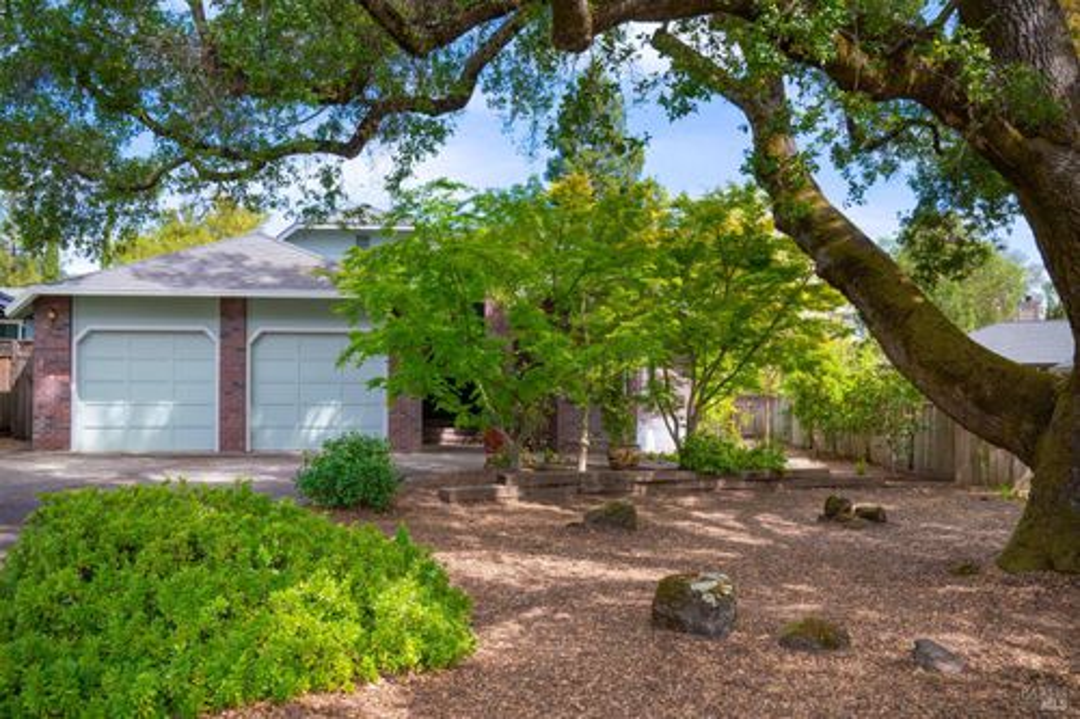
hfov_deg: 61.9
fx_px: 900
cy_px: 360
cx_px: 540
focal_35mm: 30
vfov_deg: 43.6
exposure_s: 1/100
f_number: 8
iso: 100
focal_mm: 30
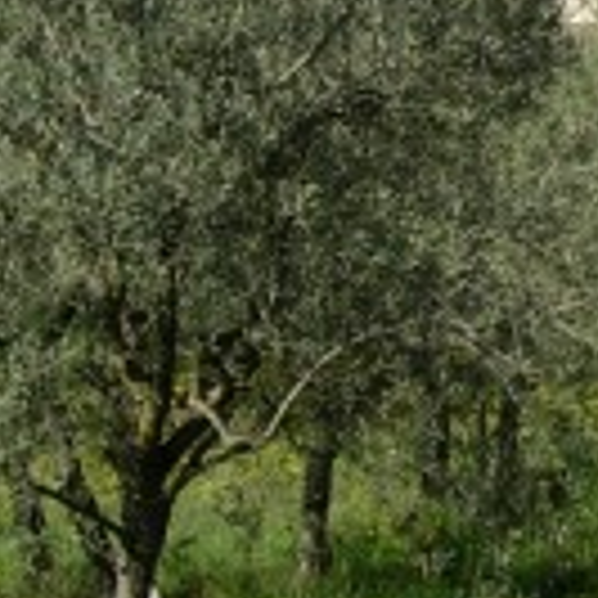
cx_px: 980
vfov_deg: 10.7
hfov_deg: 10.3
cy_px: -49
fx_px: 3166
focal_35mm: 162
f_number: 4.8
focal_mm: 7.8
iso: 64
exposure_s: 1/558
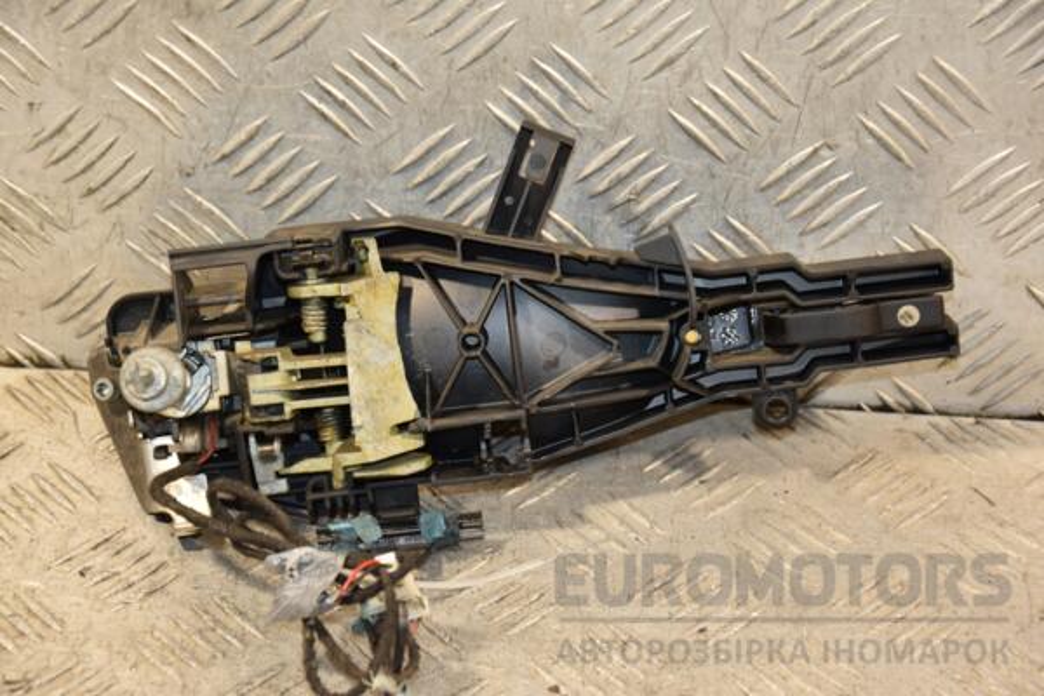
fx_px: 2871
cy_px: 348
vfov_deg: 13.8
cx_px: 522
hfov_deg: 20.6
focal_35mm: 99
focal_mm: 66
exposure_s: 1/100
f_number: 5.3
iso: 800
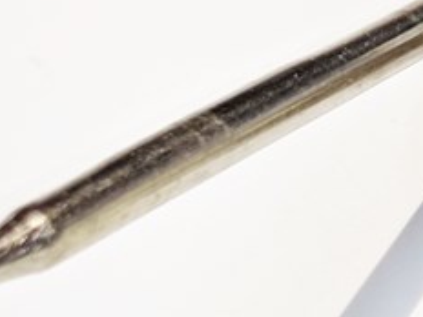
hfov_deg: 16.5
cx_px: 573
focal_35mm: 112
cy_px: 100
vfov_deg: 13.2
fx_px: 1369
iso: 176
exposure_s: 1/50
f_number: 1.79
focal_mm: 4.74
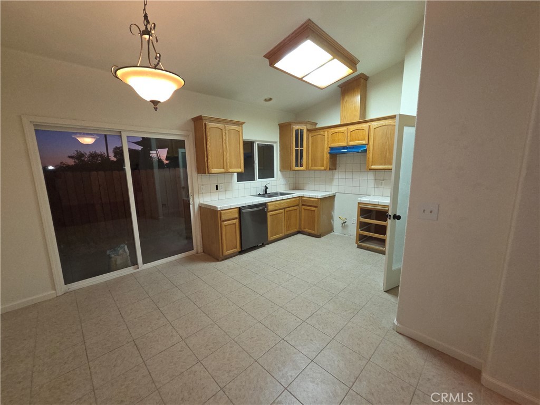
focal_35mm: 13
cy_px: 202
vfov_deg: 89.9
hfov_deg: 106.2
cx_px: 270
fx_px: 203
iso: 200
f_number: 2.2
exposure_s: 1/60
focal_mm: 2.2
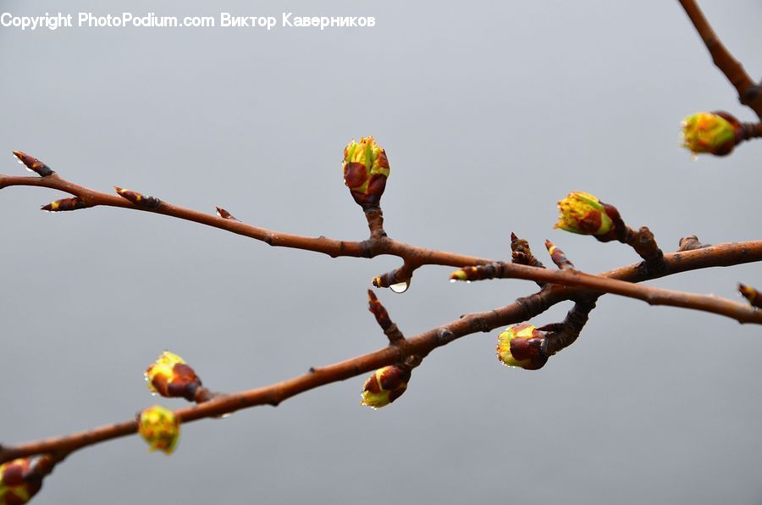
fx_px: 3327
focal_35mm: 158
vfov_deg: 8.7
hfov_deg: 13.1
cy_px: 252
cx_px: 381
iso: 200
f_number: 10
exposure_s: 1/80
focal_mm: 105
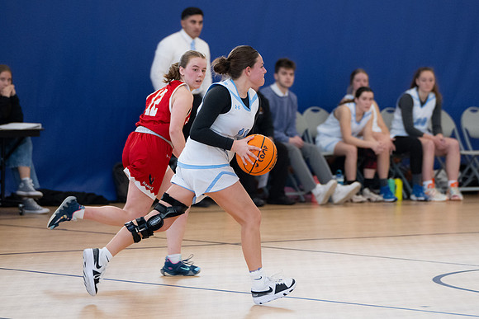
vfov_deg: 6.3
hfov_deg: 9.4
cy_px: 124
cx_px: 265
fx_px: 2915
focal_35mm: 219
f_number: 2.8
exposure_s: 1/500
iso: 2000
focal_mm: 135
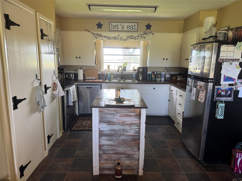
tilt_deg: -10.5
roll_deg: +0.4
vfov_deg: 56.8
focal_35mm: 24
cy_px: 90
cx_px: 121
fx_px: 168
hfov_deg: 71.6
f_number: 1.78
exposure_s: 1/71
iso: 200
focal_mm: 6.76
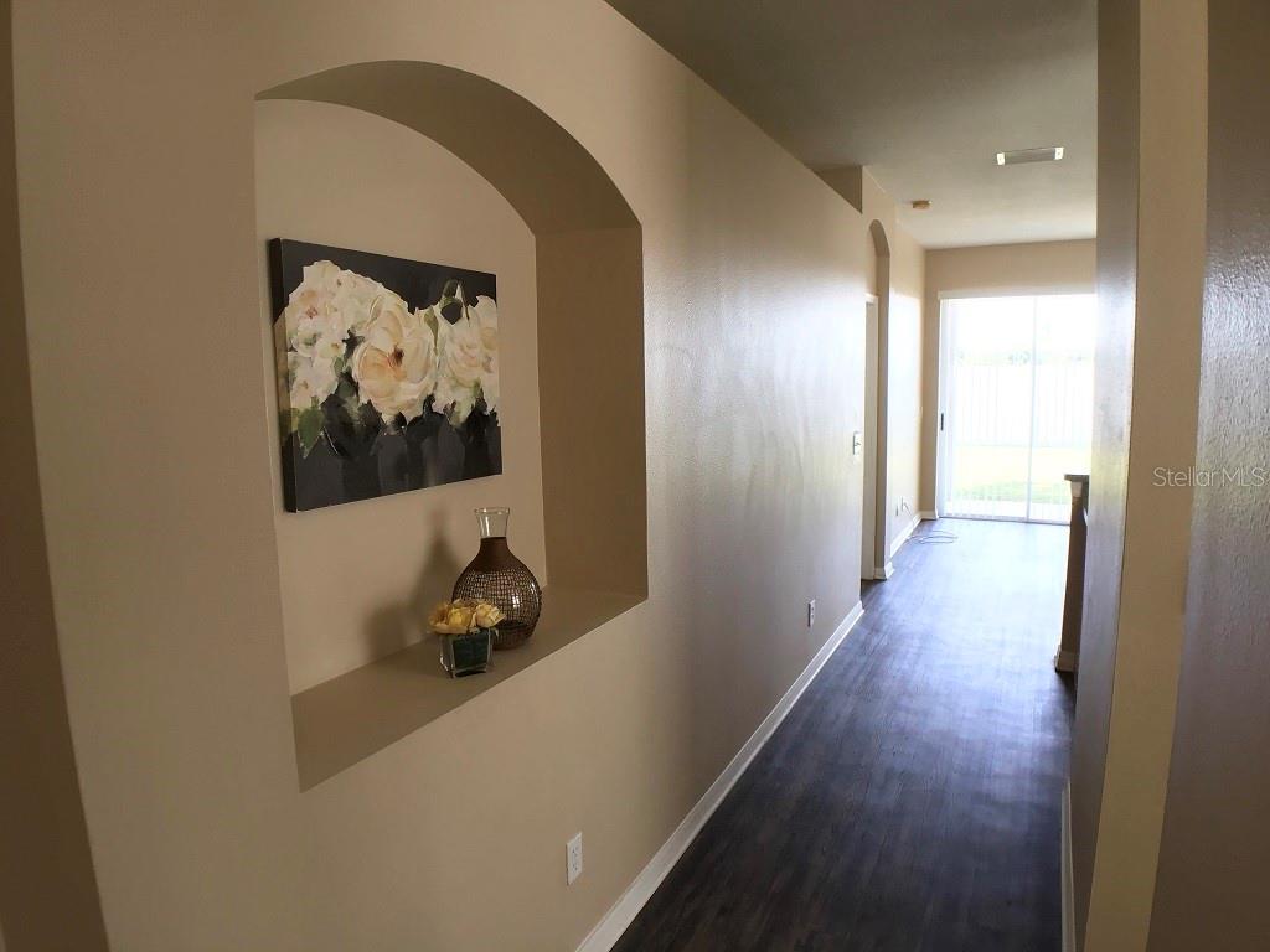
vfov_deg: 45.4
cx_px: 635
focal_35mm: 31
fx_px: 1137
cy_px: 476
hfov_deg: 58.4
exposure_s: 1/30
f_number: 2.4
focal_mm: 3.3
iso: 25
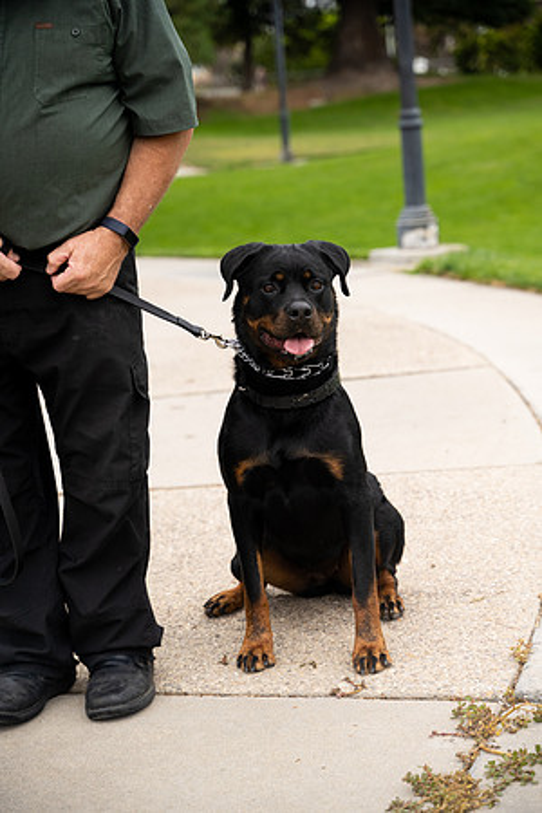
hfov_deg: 18.2
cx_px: 271
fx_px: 1694
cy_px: 406
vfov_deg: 27.0
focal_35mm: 75
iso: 640
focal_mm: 75
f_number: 4
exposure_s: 1/500
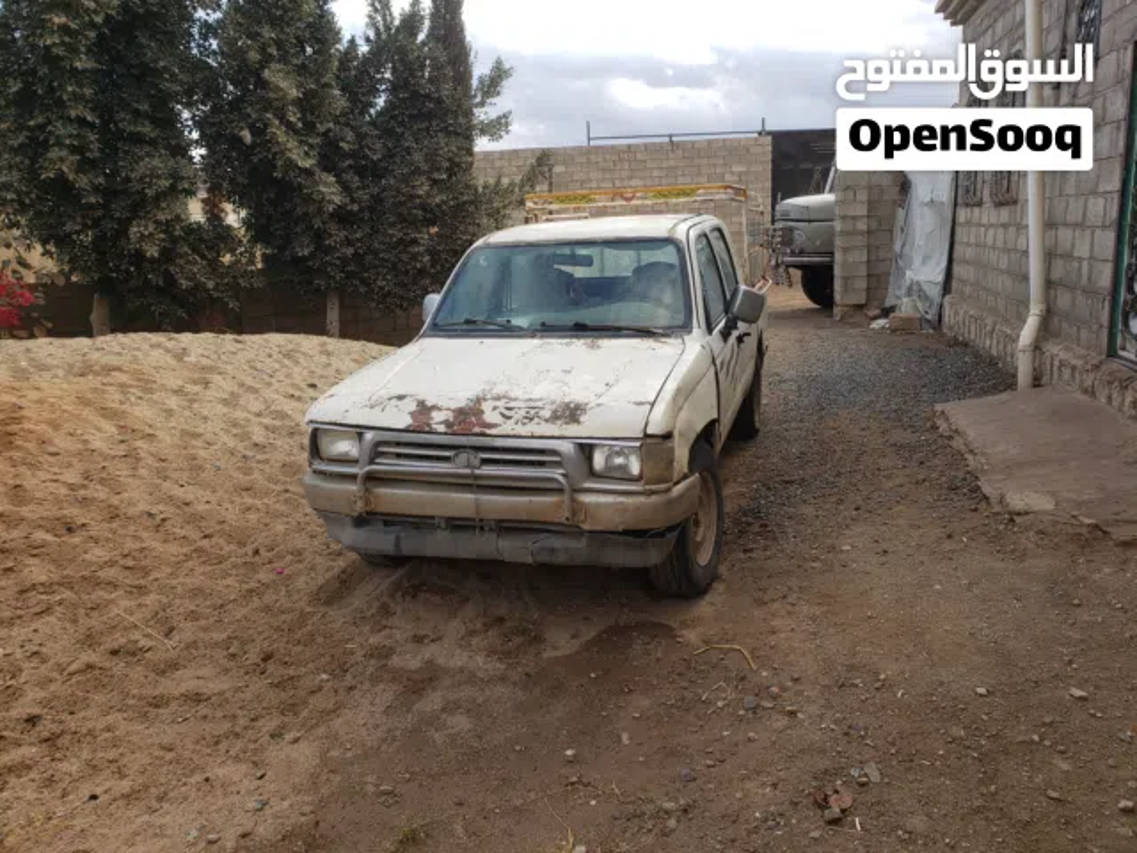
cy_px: 426
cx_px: 568
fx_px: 854
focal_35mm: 26
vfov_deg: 53.1
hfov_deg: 67.3
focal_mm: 4.3
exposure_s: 1/292
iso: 50
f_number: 2.4
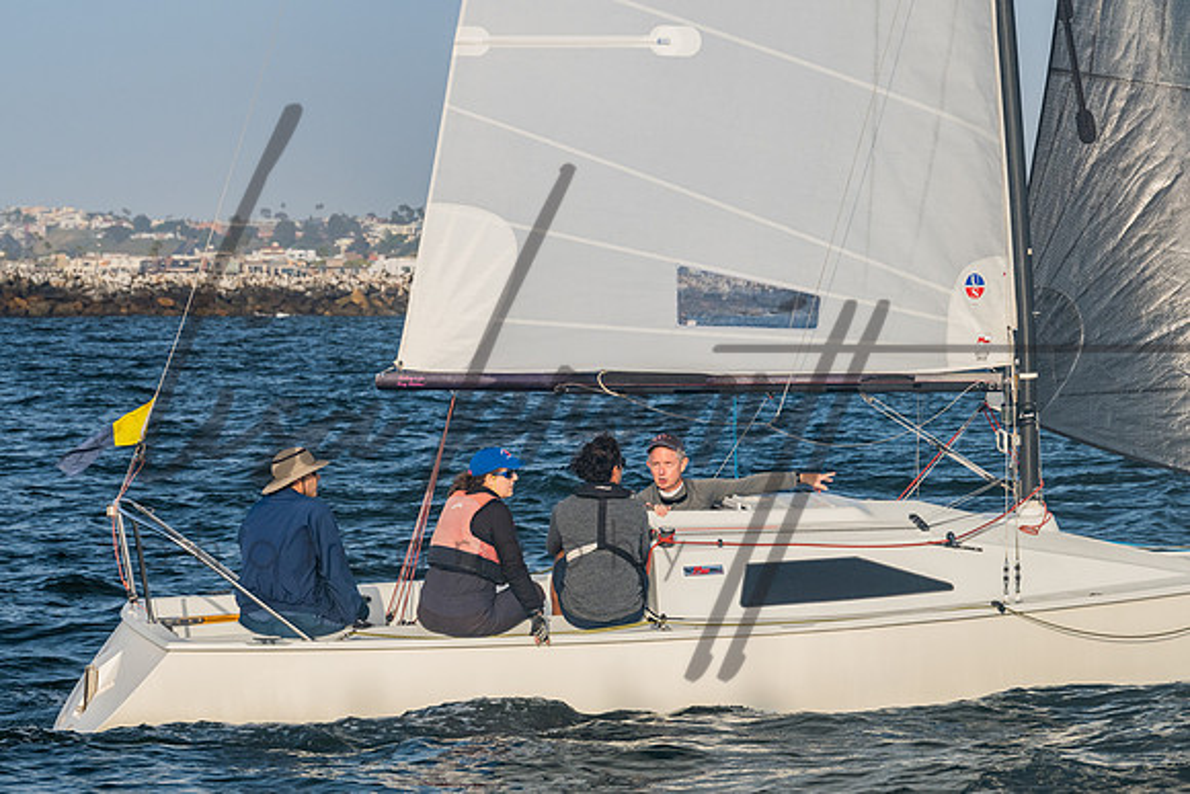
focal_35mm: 131
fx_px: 4345
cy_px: 355
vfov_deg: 10.4
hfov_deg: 15.6
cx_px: 506
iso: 400
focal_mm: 105
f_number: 8
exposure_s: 1/800
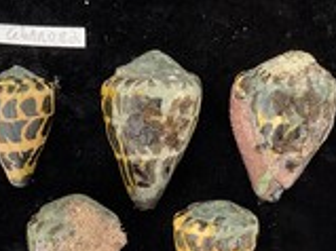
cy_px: 242
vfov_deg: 22.2
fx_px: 621
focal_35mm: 64
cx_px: 175
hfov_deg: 30.3
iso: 50
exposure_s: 1/60
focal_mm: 3
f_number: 1.8
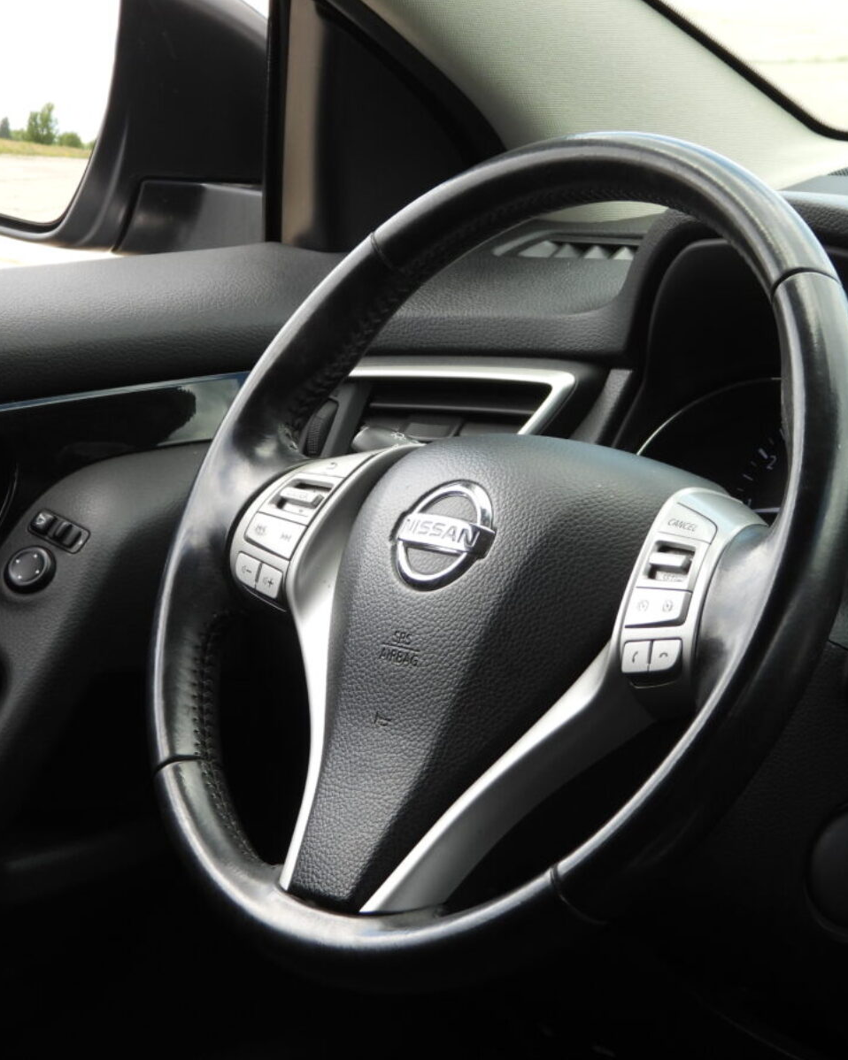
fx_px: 3483
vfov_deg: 17.3
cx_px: 477
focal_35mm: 111
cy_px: 530
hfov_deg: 13.9
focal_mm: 15.3
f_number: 3.5
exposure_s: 1/160
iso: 100
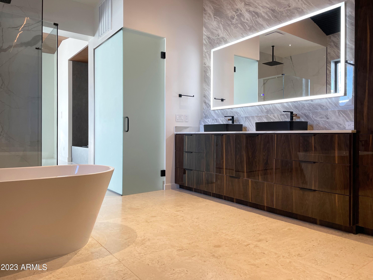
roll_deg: -0.3
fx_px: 280
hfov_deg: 67.3
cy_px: 140
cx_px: 186
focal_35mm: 26
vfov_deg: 53.1
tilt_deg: -0.5
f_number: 1.6
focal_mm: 4.2
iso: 100
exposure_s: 1/111
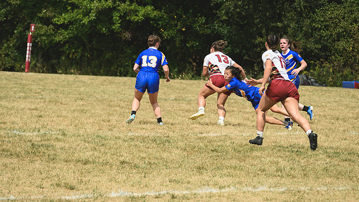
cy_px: 109
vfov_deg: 3.7
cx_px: 180
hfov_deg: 6.5
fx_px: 3151
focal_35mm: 331
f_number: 5.3
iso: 110
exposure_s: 1/1000
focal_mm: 210
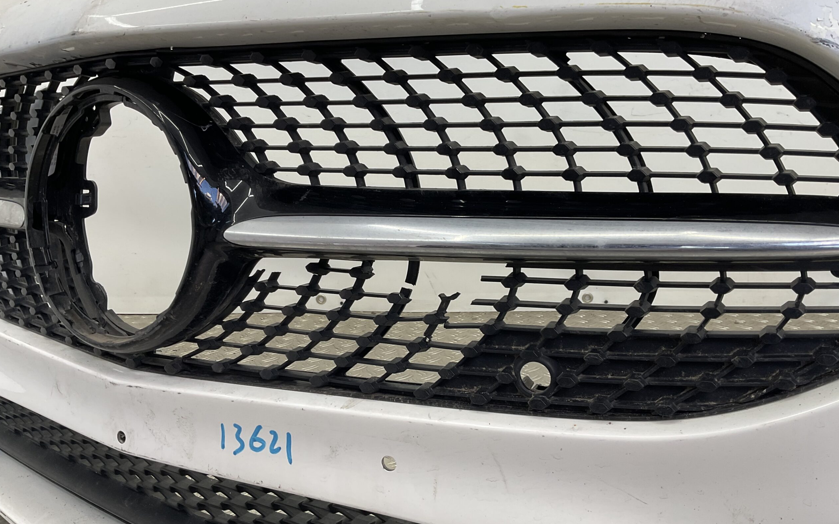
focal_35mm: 31
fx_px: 709
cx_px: 419
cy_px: 276
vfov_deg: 40.6
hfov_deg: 61.2
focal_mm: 3
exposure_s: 1/120
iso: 32
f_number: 1.8
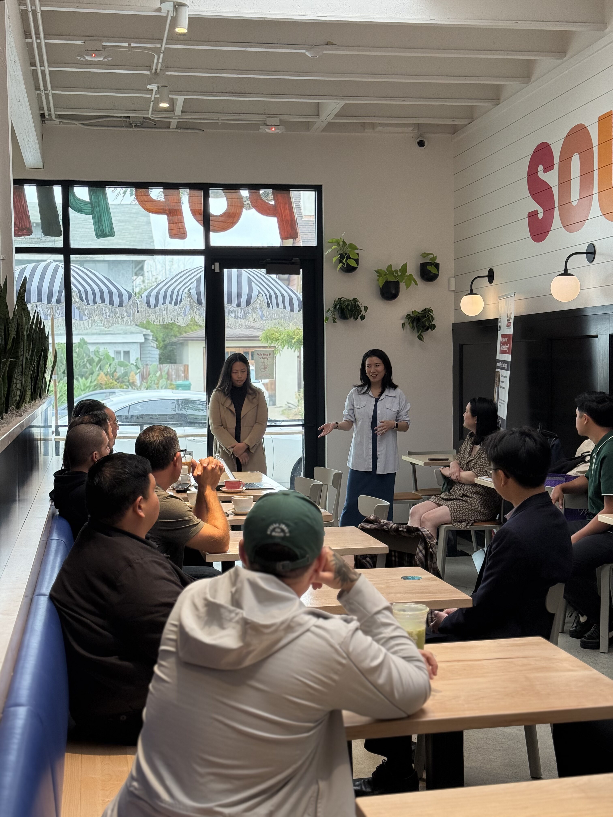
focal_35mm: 48
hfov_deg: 30.3
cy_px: 408
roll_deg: -0.3
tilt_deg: -2.9
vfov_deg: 39.7
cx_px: 306
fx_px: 1133
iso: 64
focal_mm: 6.76
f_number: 1.78
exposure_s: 1/260
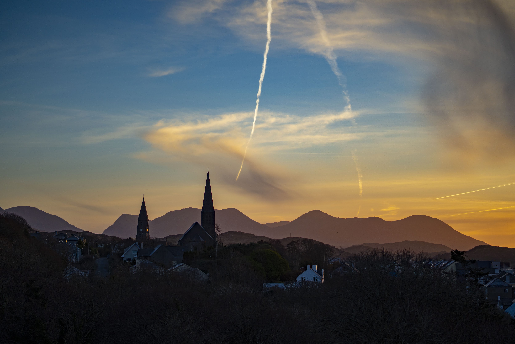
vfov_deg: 16.1
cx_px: 258
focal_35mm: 85
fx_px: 1216
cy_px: 172
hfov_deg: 23.9
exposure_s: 1/8000
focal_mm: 85
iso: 640
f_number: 1.8
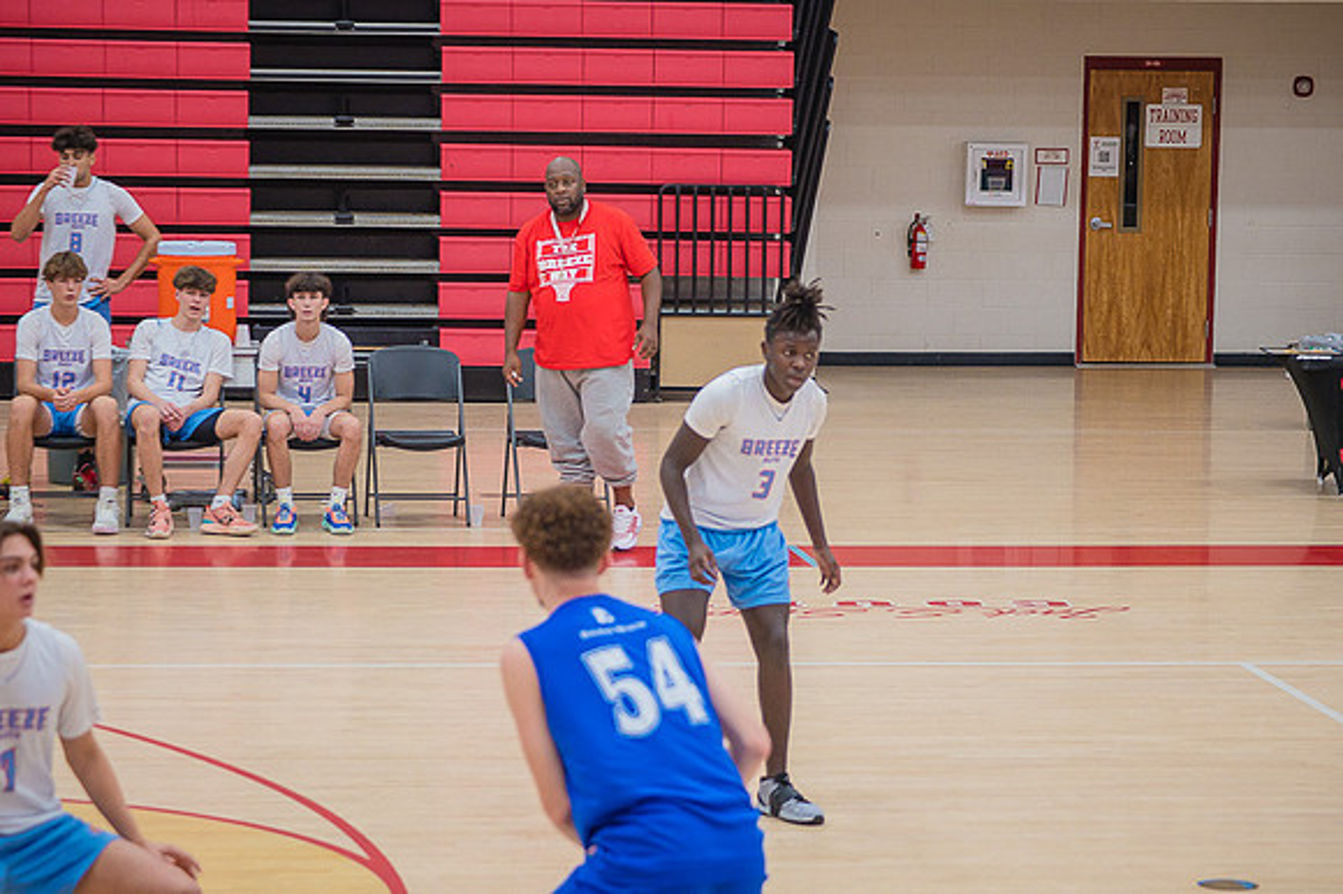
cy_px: 447
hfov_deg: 17.1
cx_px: 672
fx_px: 4474
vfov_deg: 11.4
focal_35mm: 120
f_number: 4.8
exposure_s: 1/250
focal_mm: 120
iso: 1000
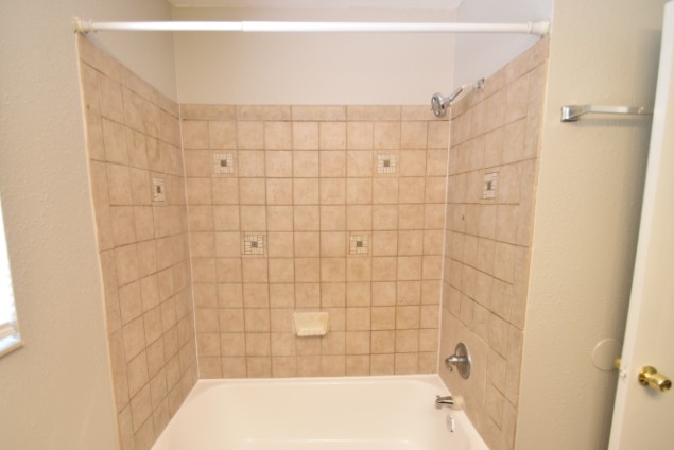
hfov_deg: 93.2
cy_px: 253
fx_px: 318
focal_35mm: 17
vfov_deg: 70.2
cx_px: 331
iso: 800
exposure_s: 1/30
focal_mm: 10
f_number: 3.5
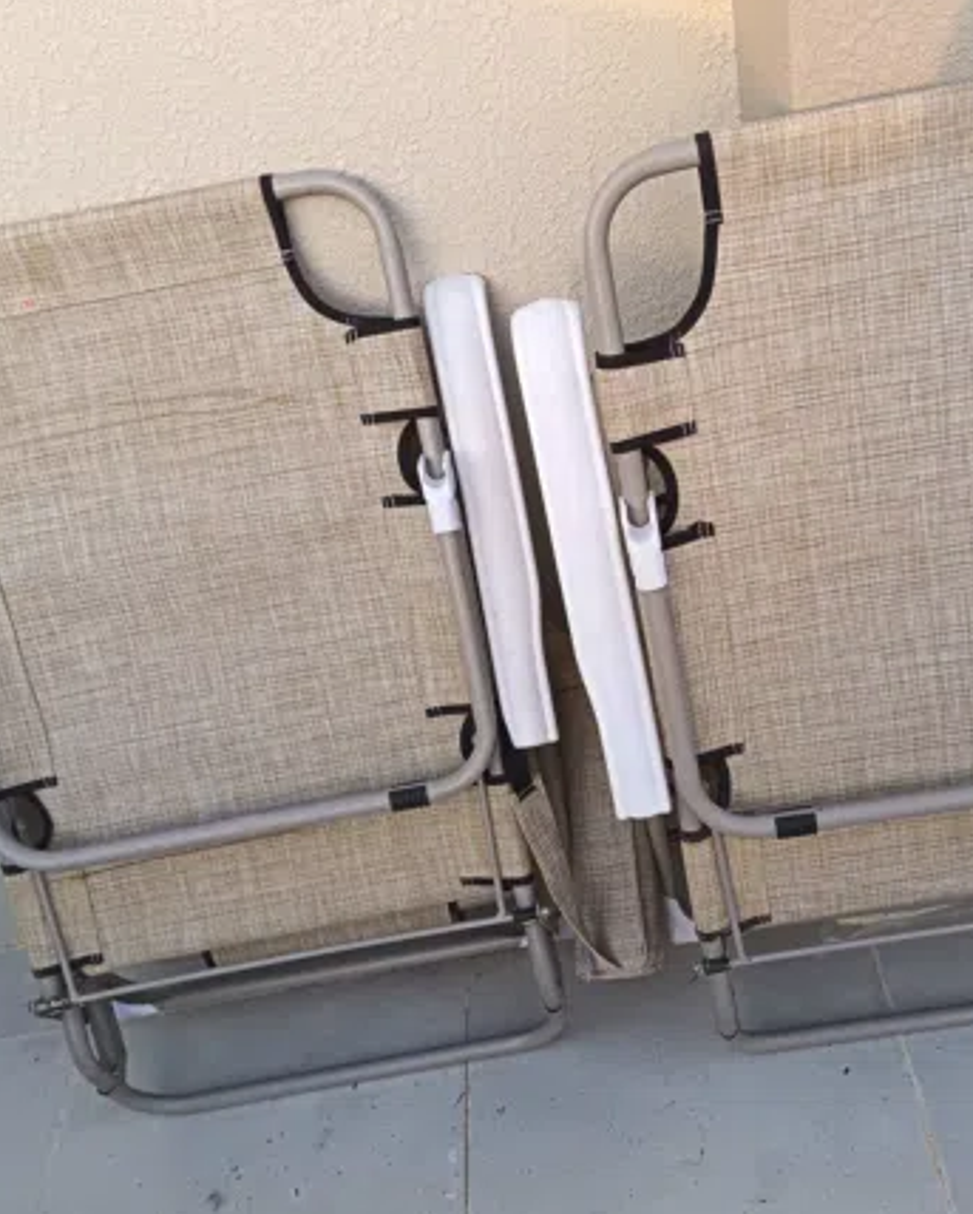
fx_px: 1259
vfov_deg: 51.5
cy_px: 610
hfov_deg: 41.8
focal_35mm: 35
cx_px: 630
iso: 133
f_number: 1.75
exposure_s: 1/100
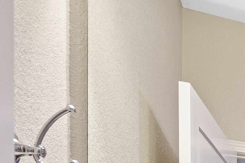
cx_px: 594
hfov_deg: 15.0
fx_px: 510
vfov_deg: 15.1
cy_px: 317
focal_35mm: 75
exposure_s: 1/25
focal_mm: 14
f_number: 4
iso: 500
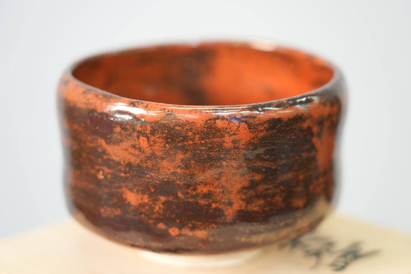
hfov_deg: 19.5
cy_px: 137
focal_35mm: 105
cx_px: 206
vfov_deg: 13.0
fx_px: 1199
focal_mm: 105
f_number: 4
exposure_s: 1/125
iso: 2500
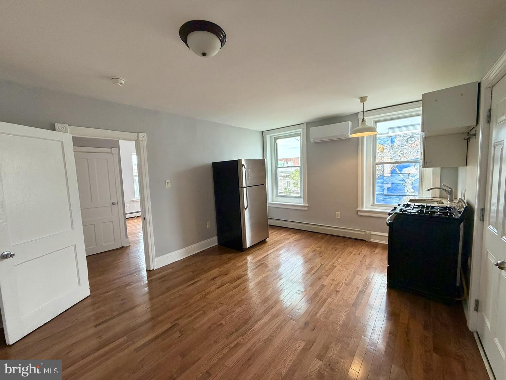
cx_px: 253
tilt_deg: -5.6
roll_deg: +2.3
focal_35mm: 14
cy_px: 190
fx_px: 205
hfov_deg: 102.1
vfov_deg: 85.7
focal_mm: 2.22
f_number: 2.2
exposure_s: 1/121
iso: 250
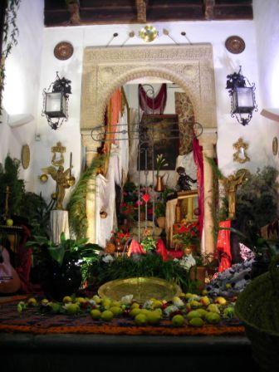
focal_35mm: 38
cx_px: 140
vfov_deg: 49.0
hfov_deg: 37.7
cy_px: 186
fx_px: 408
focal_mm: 6.3
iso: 50
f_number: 3.2
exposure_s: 1/5
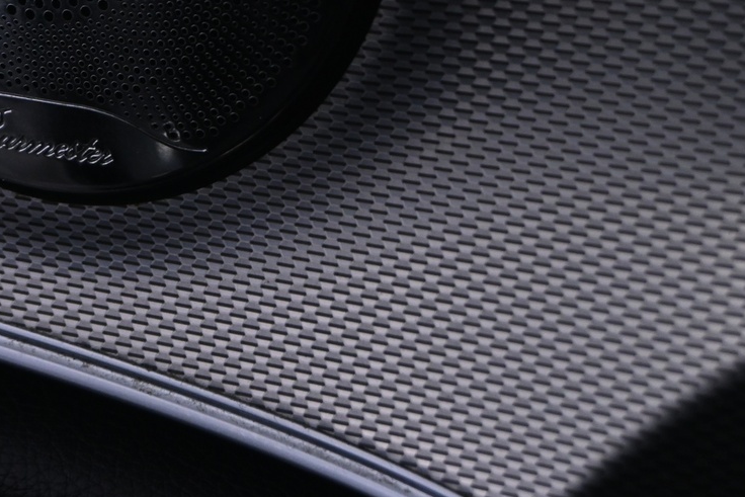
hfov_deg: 16.5
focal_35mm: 122
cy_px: -20
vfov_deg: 11.1
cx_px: 53
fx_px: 2527
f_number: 5.3
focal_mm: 37
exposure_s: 1/20
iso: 1000
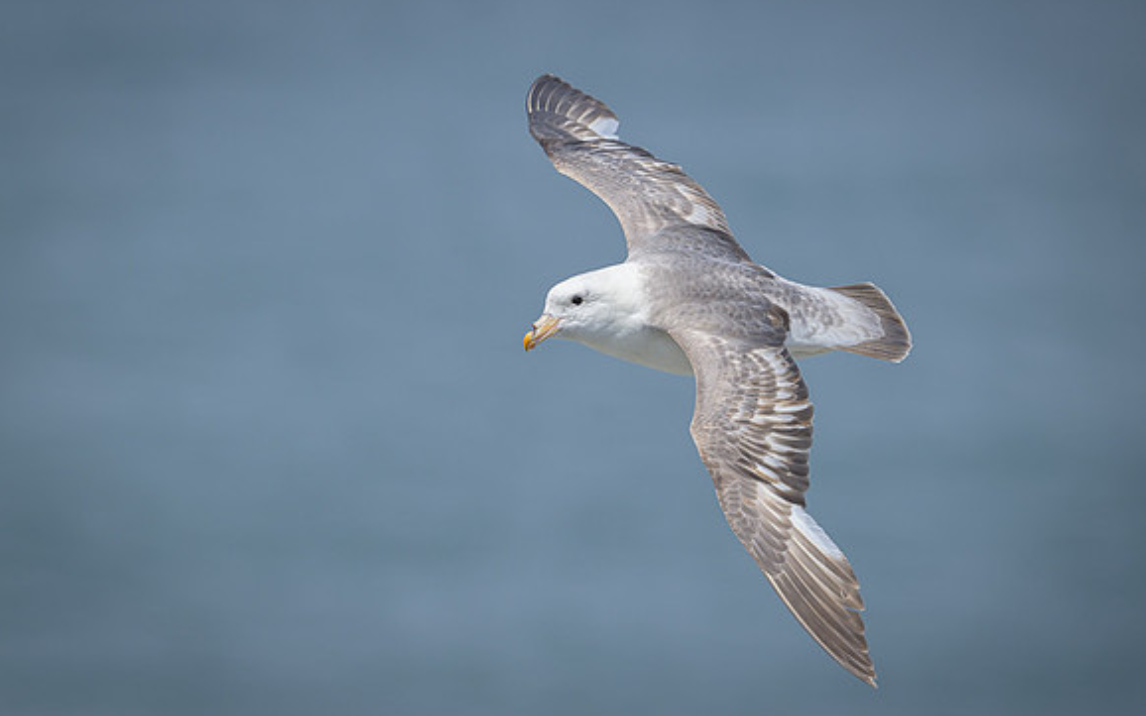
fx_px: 12771
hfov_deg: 5.1
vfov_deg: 3.2
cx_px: 573
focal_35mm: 409
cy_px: 355
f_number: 6.3
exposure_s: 1/3200
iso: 640
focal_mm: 400
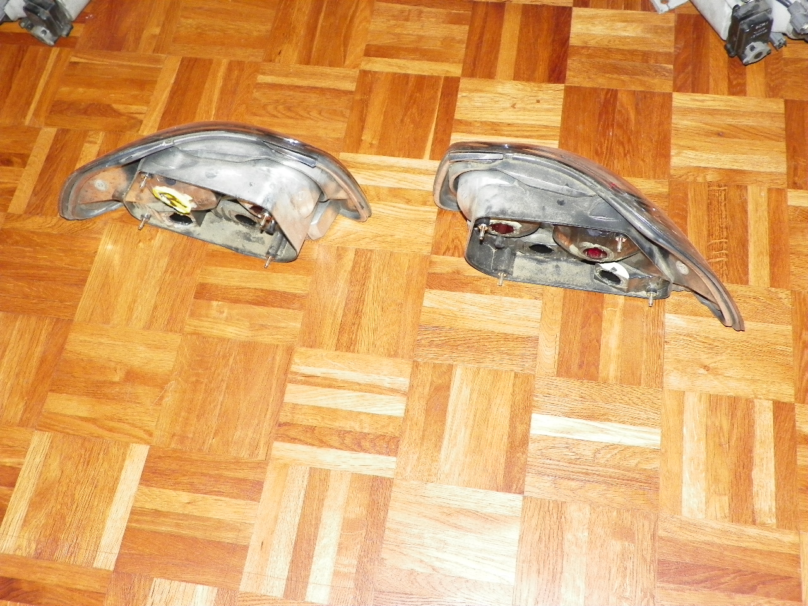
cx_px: 404
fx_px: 910
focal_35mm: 39
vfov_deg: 36.8
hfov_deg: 47.9
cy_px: 303
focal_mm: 6.9
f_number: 3.2
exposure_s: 1/30
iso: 200
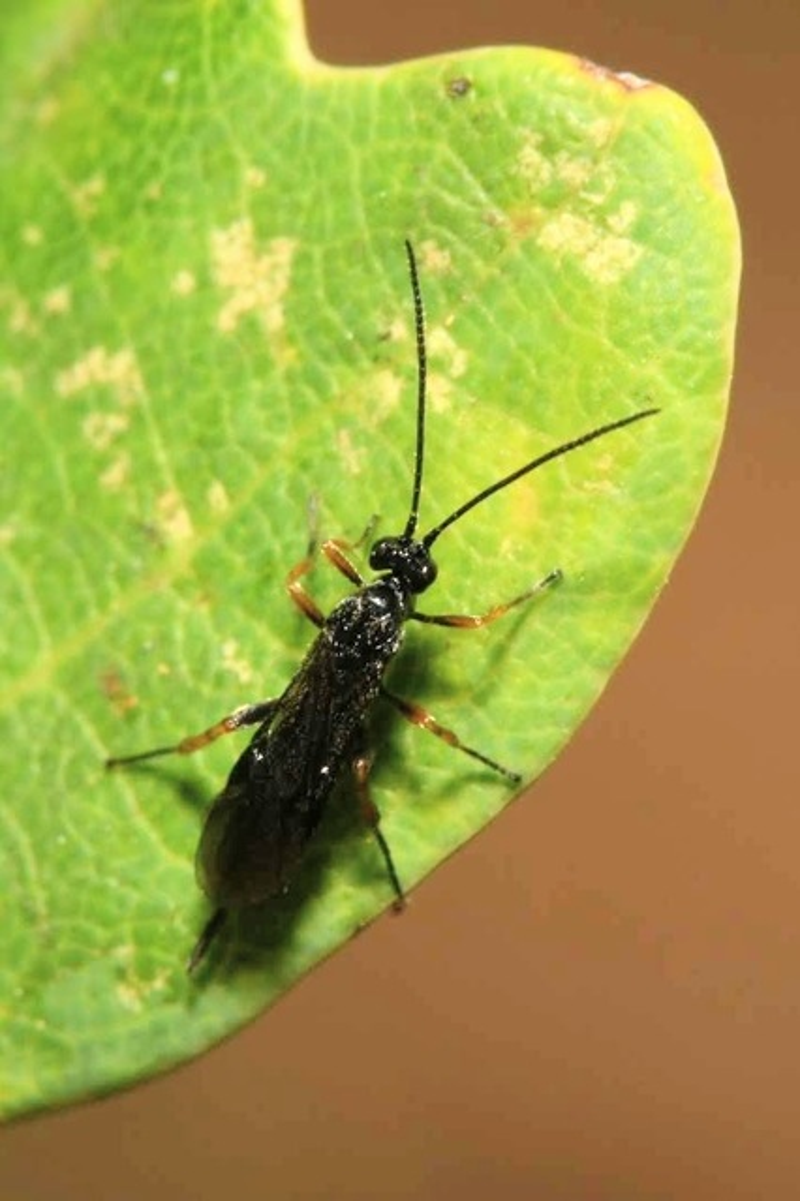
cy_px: 600
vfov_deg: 13.0
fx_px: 5255
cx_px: 400
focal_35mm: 158
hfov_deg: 8.7
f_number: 32
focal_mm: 105
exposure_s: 1/60
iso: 250
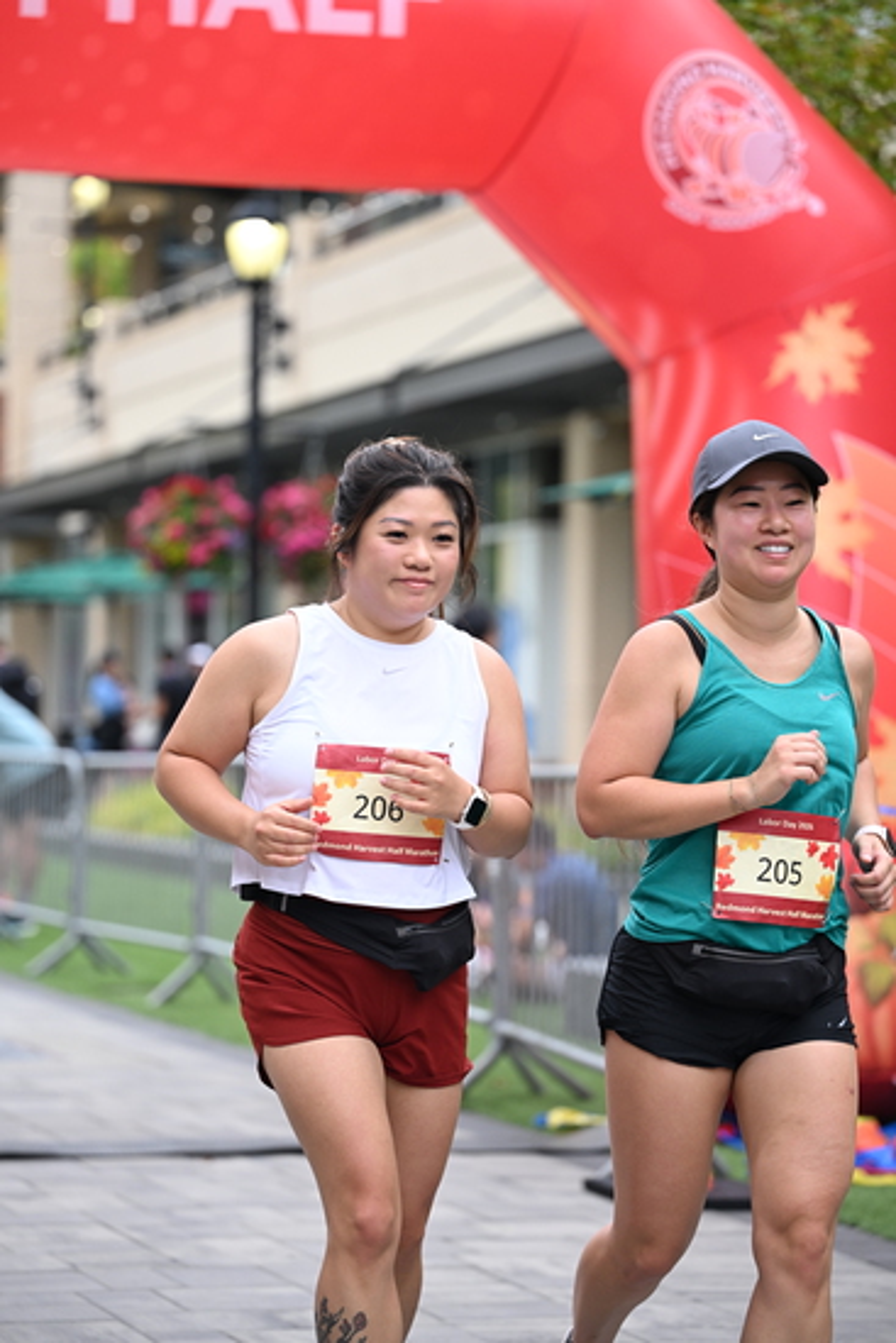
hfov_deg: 14.0
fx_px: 3656
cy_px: 672
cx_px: 448
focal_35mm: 98
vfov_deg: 20.8
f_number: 2.8
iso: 640
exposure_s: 1/1600
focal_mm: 98
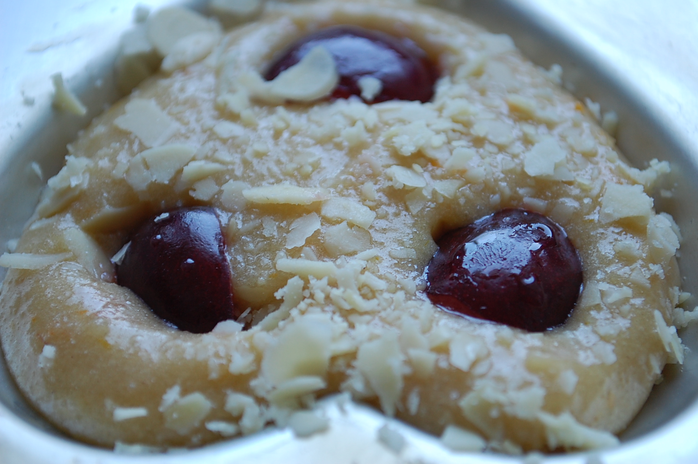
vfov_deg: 16.5
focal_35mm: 82
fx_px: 1598
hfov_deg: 24.6
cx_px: 349
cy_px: 232
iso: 400
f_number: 5.6
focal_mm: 55
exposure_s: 1/60
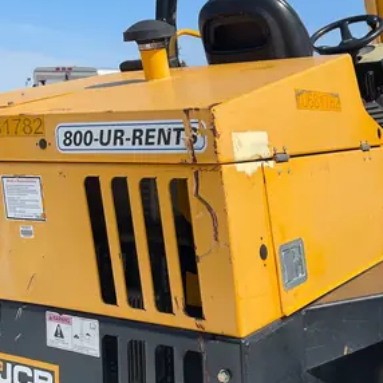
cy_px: 203
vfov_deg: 29.1
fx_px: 739
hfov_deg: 28.3
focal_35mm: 59
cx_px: 324
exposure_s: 1/6494
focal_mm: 4.2
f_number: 1.6
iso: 50
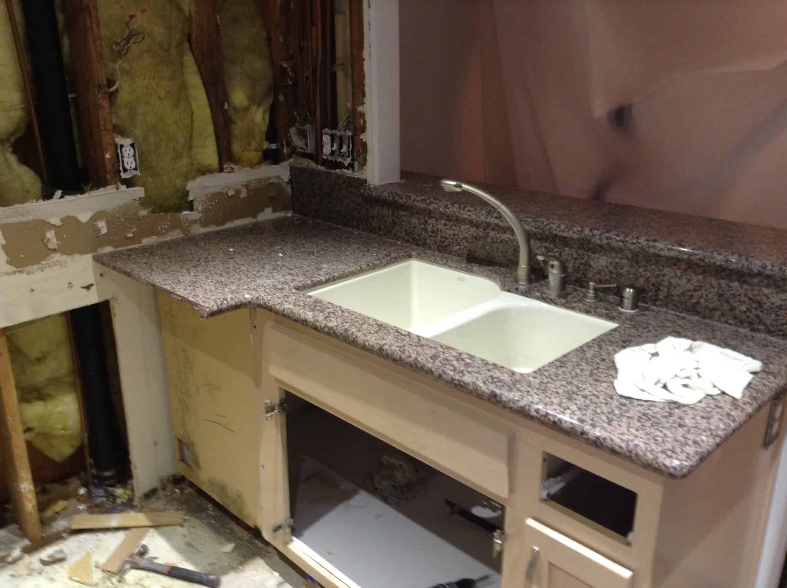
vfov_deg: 42.8
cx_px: 394
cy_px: 294
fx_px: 749
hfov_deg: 55.4
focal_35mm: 33
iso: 100
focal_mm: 3.3
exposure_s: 1/24
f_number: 2.4
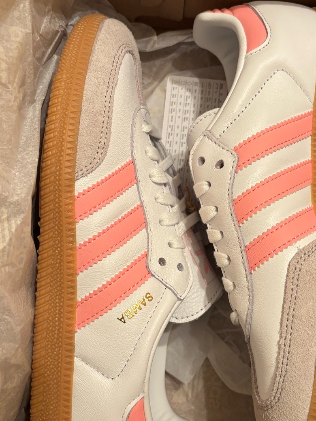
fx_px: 487
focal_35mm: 40
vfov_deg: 46.8
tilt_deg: -81.3
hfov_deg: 35.9
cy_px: 215
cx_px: 176
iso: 200
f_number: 1.6
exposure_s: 1/50
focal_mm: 5.96
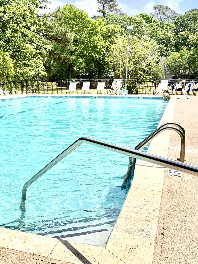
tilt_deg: -7.1
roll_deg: +2.1
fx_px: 351
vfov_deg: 41.2
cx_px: -7
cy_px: 134
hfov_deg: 29.1
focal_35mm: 46
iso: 50
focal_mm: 5.96
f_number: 1.6
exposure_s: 1/7813
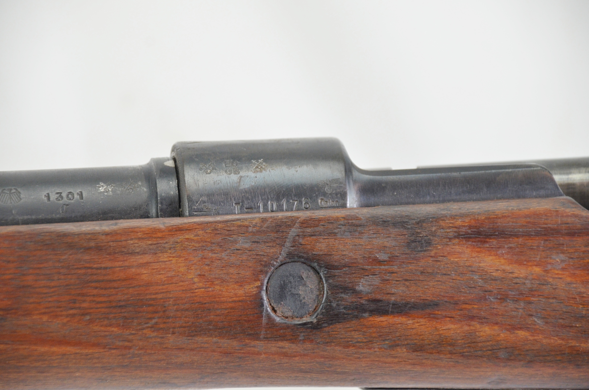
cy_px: 193
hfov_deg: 9.8
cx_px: 286
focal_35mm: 210
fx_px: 3421
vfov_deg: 6.5
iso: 800
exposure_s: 1/160
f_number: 5.6
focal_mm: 135
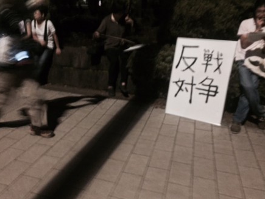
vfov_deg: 46.8
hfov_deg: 60.0
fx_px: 230
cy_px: 103
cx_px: 132
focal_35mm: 30
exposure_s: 1/15
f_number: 2.2
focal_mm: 4.15
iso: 500
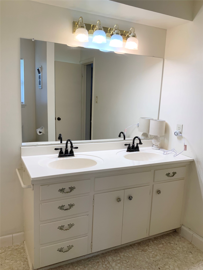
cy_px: 135
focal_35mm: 29
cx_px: 102
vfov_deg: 61.7
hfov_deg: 48.2
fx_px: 227
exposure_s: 1/60
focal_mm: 3
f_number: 1.8
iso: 40
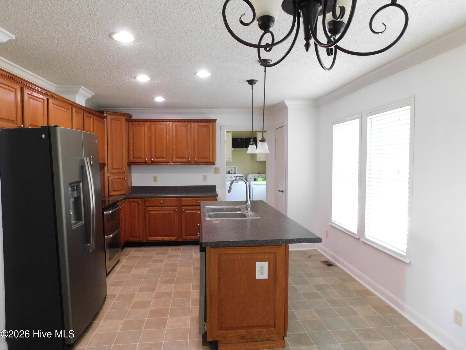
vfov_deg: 58.9
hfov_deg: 73.9
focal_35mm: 23
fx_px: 310
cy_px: 175
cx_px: 233
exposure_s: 1/30
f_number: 3
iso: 360
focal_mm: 4
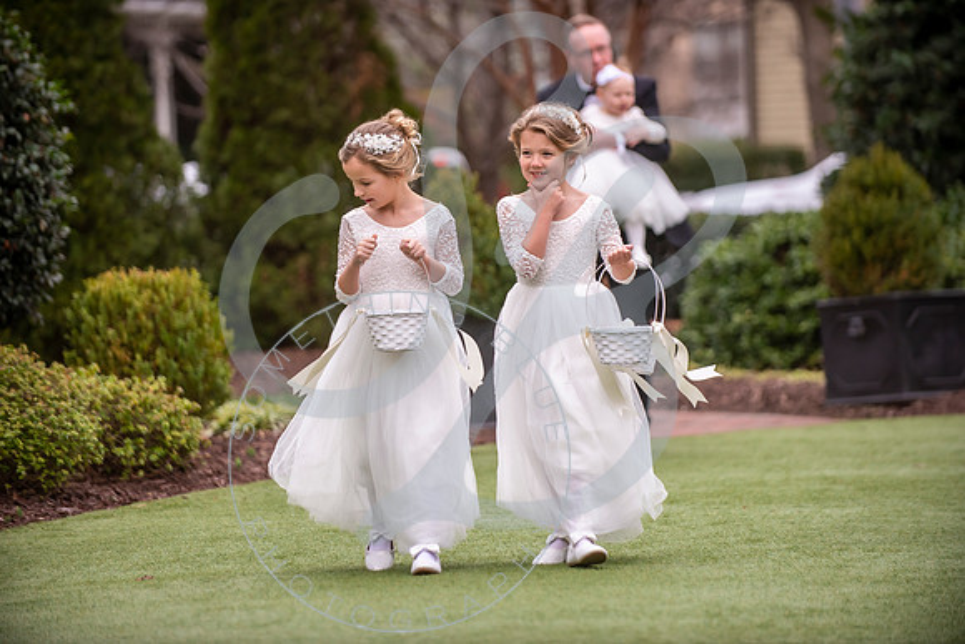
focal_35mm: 160
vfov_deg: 8.6
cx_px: 482
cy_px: 322
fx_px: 4290
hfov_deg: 12.8
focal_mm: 160
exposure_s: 1/1000
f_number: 2.8
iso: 640
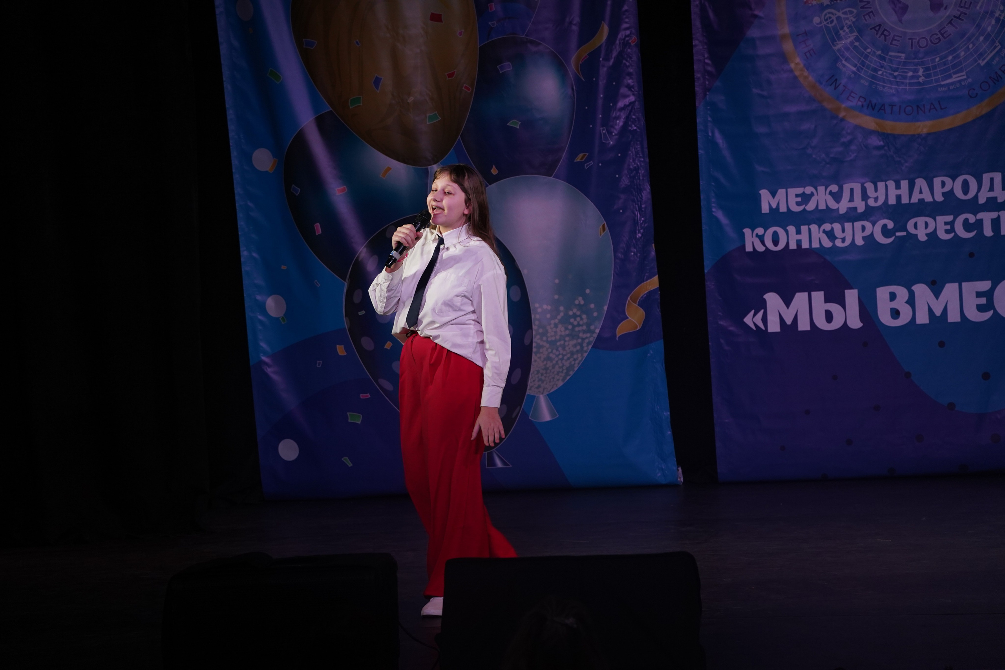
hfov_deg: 16.1
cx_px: 502
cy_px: 335
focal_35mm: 127
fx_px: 3545
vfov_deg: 10.8
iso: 1600
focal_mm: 127
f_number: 5.6
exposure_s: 1/250
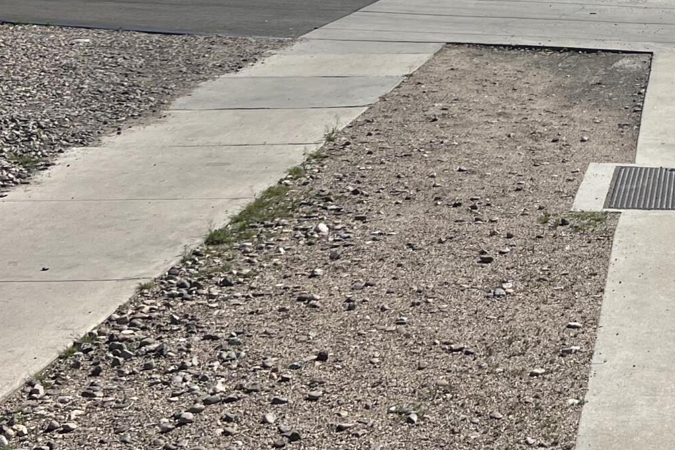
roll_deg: +0.5
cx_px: 695
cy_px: -113
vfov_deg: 16.1
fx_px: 1519
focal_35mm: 81
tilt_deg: +0.5
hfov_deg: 23.8
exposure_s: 1/6993
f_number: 1.5
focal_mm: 5.7
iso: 50
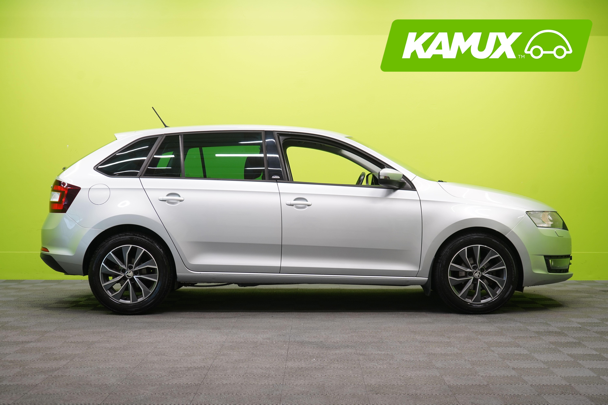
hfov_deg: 39.6
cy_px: 202
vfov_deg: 27.0
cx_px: 304
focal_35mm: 50
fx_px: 844
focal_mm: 50
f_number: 5.6
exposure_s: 1/25
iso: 400
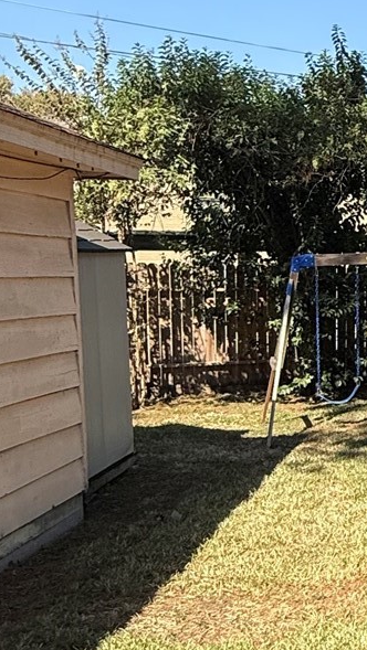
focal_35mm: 53
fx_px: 915
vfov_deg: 39.1
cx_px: 648
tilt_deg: -1.5
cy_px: 349
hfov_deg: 18.2
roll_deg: +0.9
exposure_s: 1/1368
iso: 50
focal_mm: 2.22
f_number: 2.2
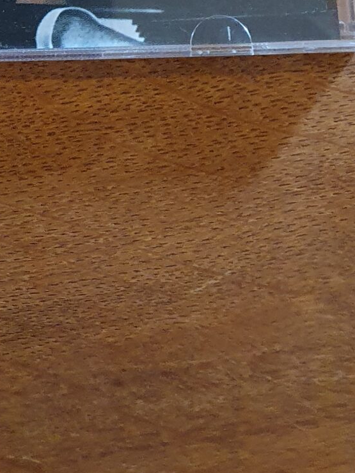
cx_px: -91
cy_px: -318
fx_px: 1231
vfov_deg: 18.3
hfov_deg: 15.7
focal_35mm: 90
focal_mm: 4.32
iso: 320
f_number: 1.5
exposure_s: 1/50
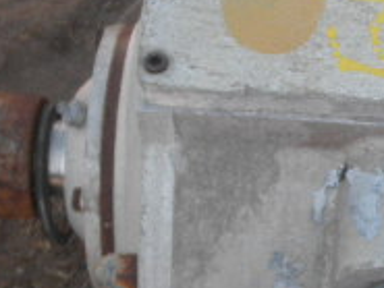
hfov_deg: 19.0
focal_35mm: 97
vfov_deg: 15.2
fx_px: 1077
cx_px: 473
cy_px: 236
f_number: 3
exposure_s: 1/200
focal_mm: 5
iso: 64
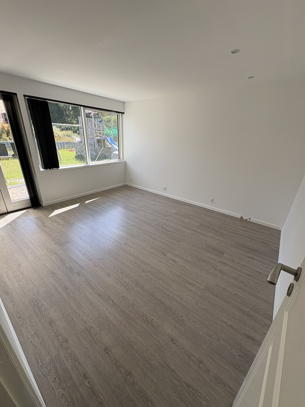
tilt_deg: -22.0
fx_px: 164
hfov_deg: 85.7
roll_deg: -2.4
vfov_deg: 102.1
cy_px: 204
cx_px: 152
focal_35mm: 14
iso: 40
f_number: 2.2
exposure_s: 1/171
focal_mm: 2.22
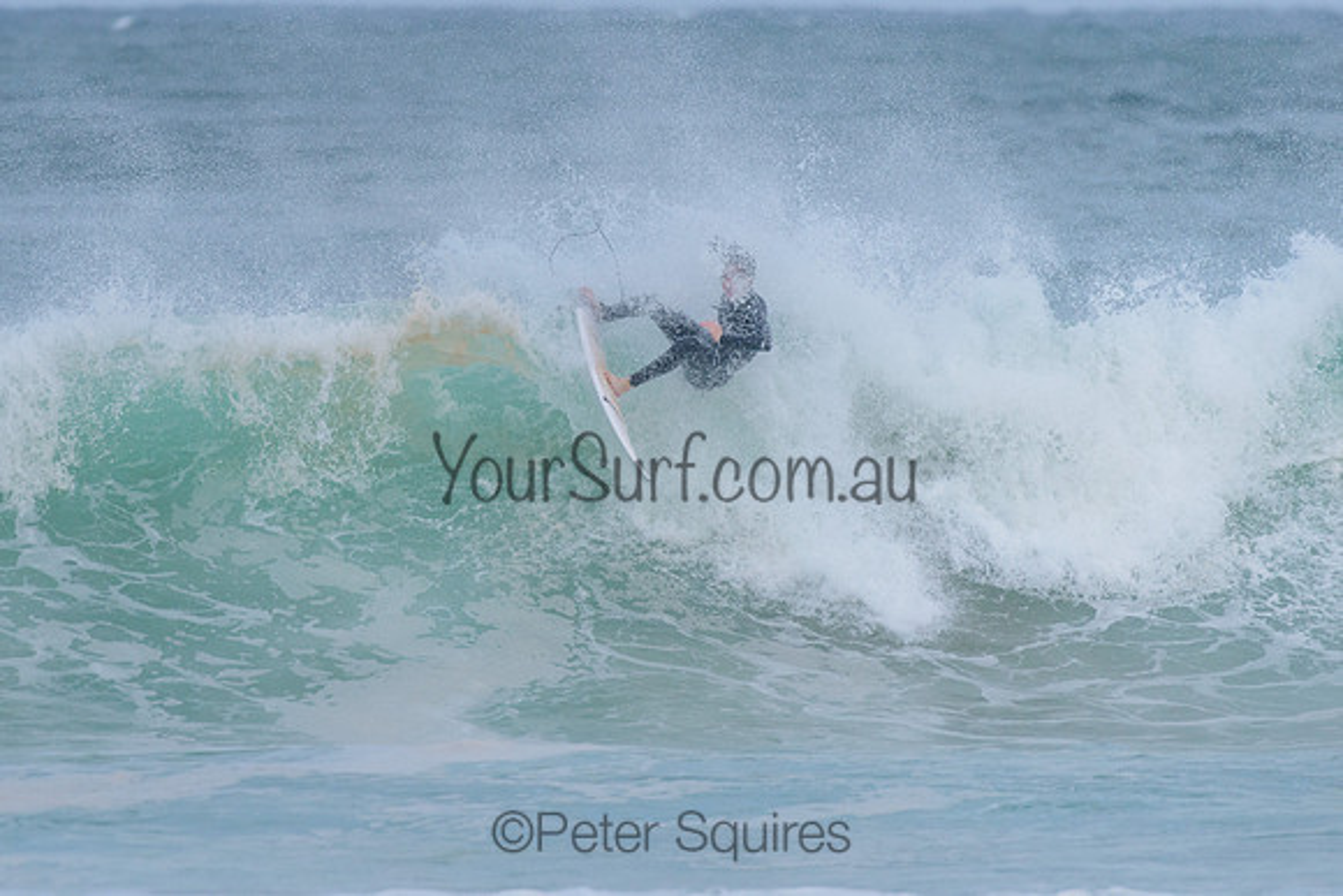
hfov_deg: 3.4
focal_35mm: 613
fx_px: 22856
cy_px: 350
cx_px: 523
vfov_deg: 2.2
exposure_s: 1/2000
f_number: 5.6
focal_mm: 500
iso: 1000
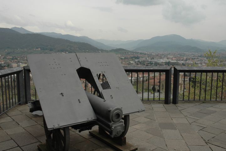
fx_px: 226
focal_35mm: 36
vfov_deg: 36.8
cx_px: 113
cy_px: 76
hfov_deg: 53.2
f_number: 18
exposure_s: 1/125
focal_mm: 24
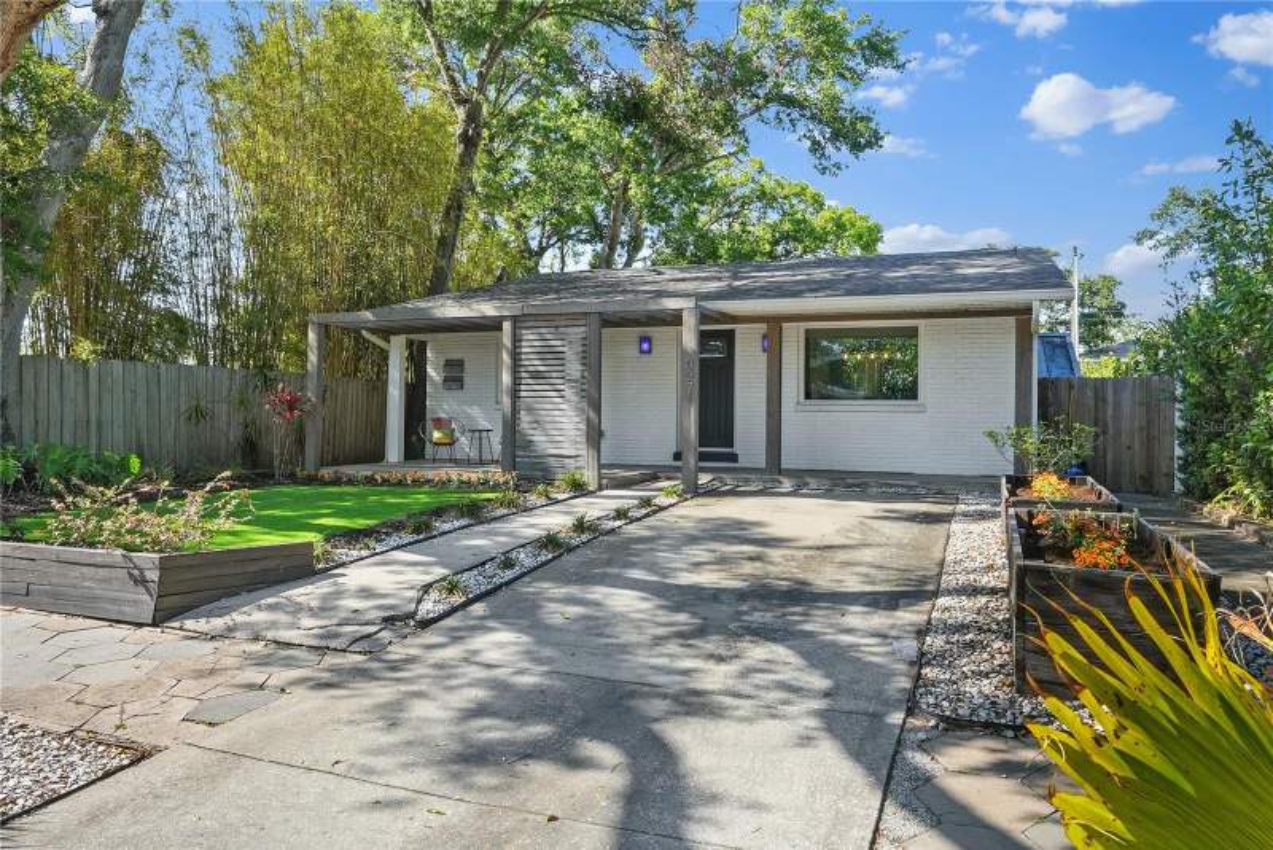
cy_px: 425
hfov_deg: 72.6
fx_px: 867
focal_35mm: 24
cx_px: 636
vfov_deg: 52.2
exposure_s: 1/160
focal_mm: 24.5
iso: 1600
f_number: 18
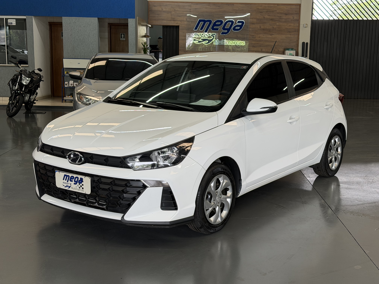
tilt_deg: -9.4
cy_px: 142
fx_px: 526
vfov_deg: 30.3
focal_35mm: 48
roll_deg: -1.0
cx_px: 190
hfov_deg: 39.7
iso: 125
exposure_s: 1/60
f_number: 1.78
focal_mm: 6.76
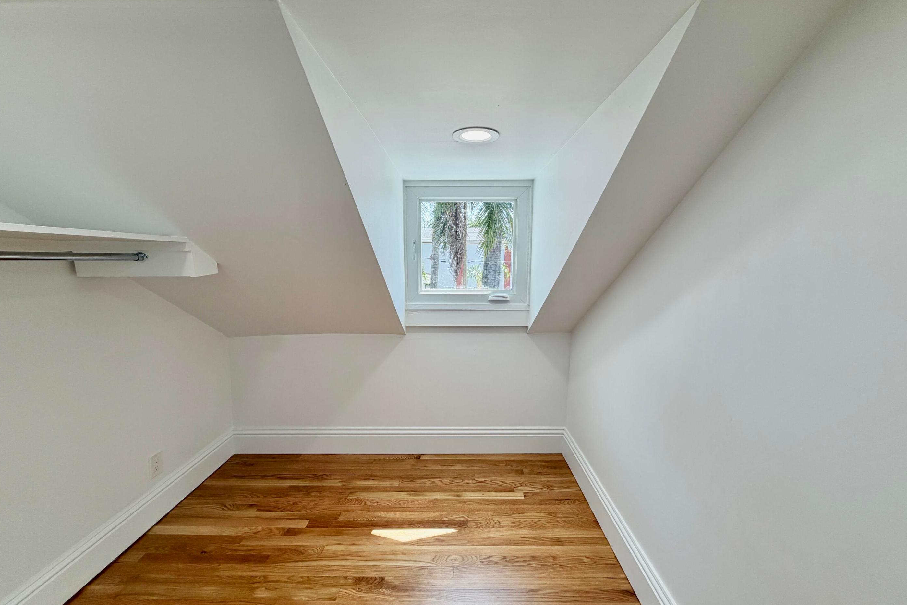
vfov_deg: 77.3
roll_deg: -0.1
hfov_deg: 100.4
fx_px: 378
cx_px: 457
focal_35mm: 15
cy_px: 302
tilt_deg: -6.9
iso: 40
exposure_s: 1/120
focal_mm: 2.22
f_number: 2.2
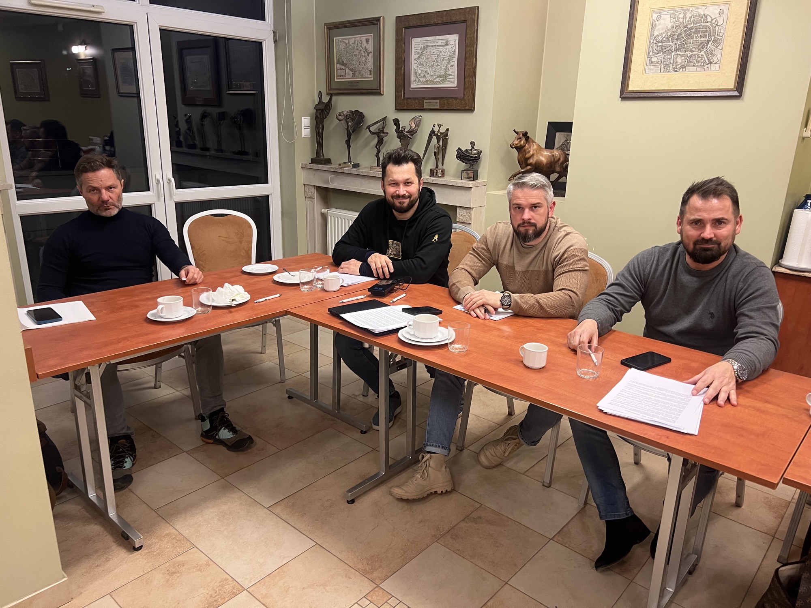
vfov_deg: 53.1
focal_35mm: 26
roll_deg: -0.2
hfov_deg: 67.3
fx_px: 609
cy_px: 304
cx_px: 406
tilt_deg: -19.5
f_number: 1.5
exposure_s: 1/50
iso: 200
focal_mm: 5.7
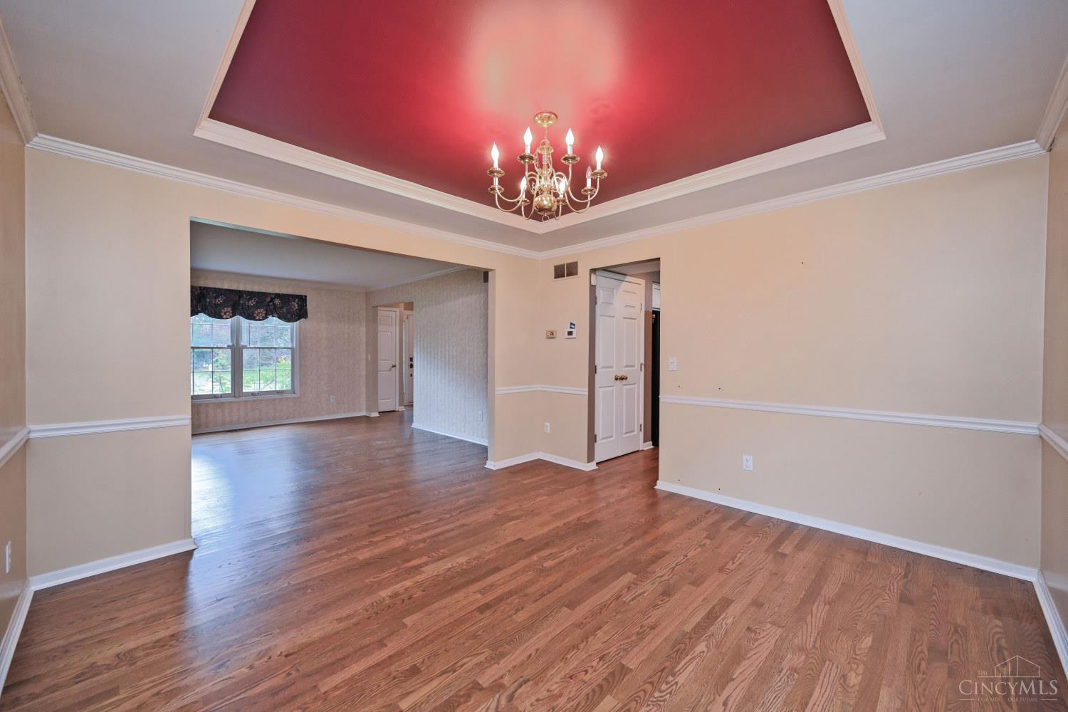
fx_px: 415
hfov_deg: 104.3
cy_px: 356
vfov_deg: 81.2
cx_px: 534
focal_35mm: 14
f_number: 4
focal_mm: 14
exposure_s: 1/60
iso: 720
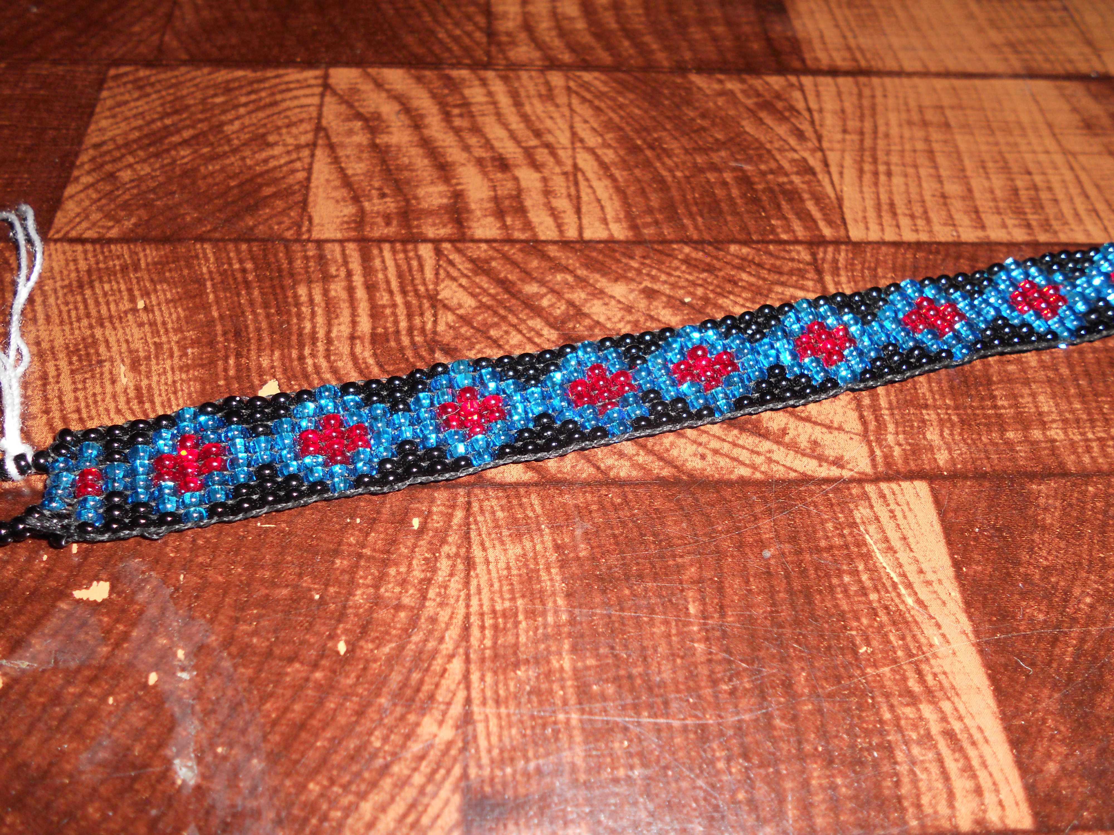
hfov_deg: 56.8
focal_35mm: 32
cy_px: 418
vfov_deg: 44.2
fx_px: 1030
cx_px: 557
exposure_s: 1/25
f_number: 8.8
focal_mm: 5.8
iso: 80
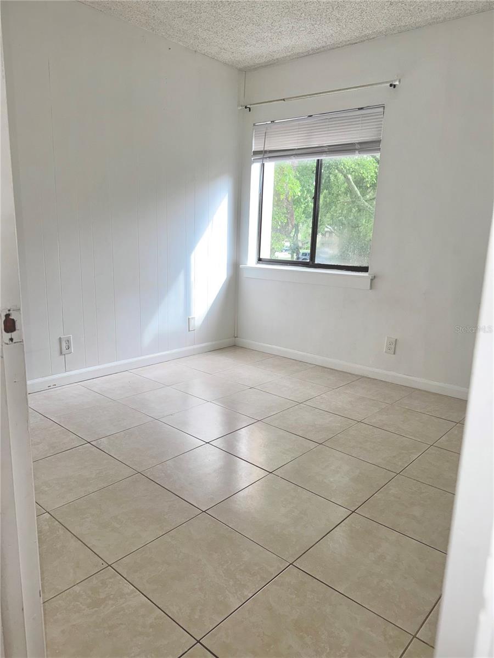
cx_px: 247
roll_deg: -1.7
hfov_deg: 56.8
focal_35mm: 24
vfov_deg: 71.6
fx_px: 457
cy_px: 329
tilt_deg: -12.0
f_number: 1.78
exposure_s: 1/230
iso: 125
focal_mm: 6.76
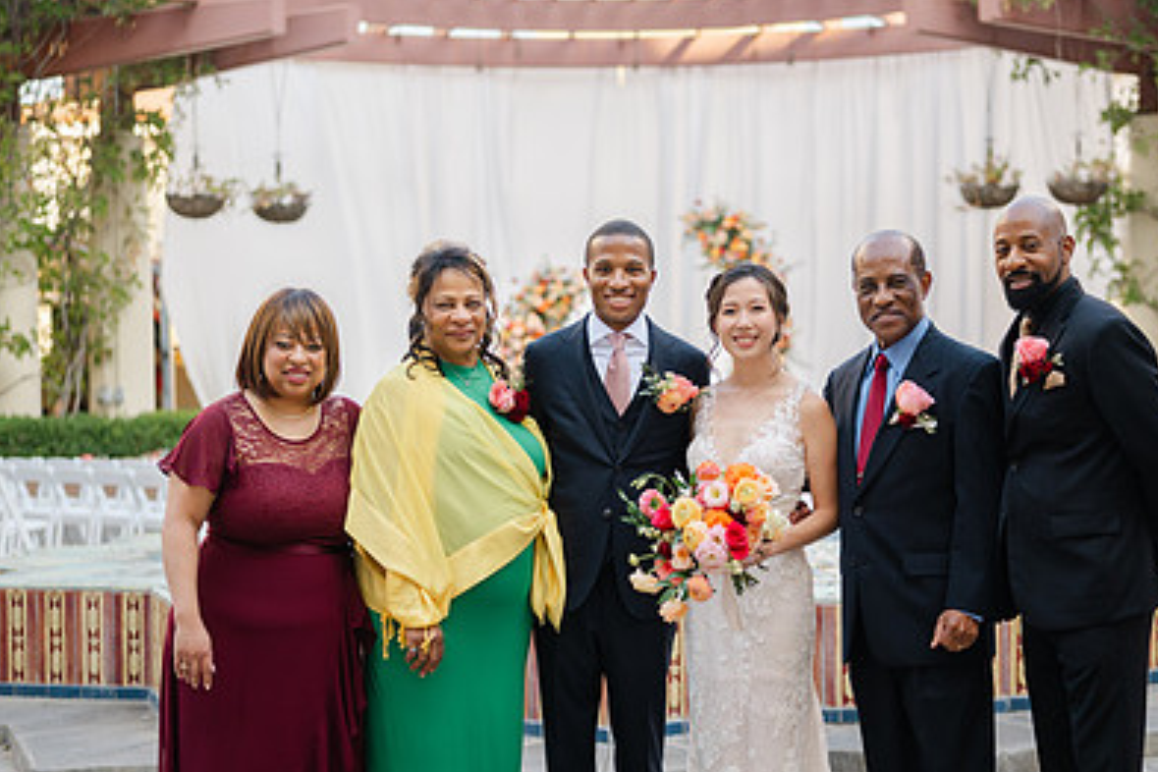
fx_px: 2444
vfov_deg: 17.9
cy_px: 493
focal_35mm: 76
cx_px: 622
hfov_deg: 26.6
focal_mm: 50
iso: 64
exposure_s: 1/640
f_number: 1.8
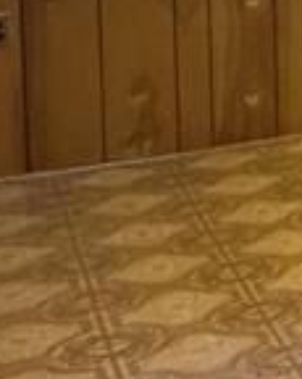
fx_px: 1085
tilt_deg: -4.2
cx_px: 951
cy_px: -100
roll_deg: -0.9
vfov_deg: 18.5
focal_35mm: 97
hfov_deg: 10.4
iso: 1000
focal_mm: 2.22
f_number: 2.2
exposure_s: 1/60
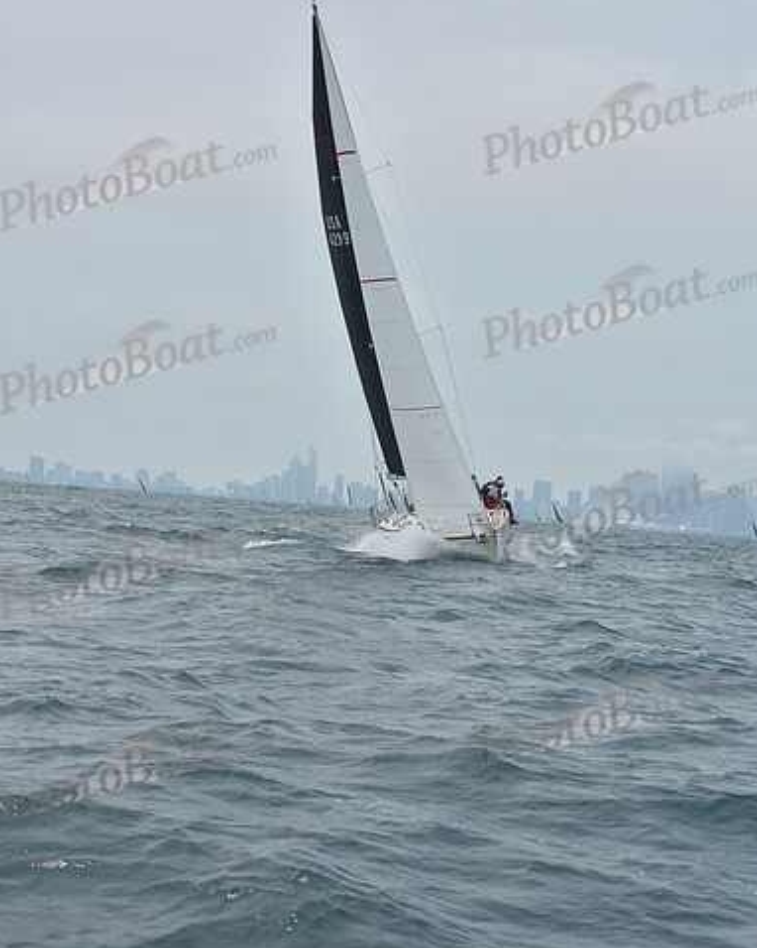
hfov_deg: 15.7
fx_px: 2746
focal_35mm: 98
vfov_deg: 19.6
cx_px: 379
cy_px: 438
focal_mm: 86
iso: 250
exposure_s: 1/800
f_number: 11
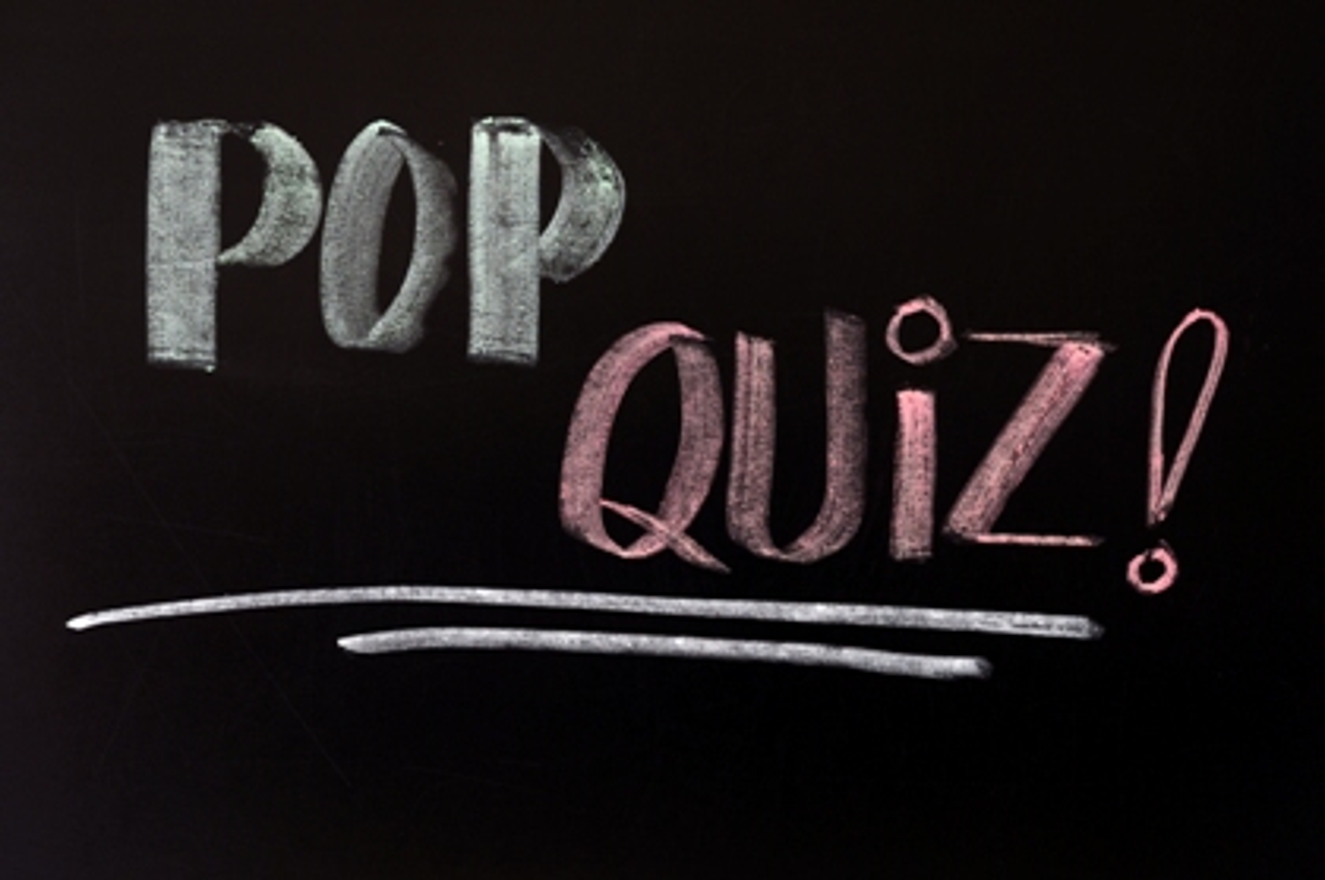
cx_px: 662
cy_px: 440
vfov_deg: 15.2
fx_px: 3309
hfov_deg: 22.6
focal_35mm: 90
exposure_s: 1/4
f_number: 8
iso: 200
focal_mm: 60
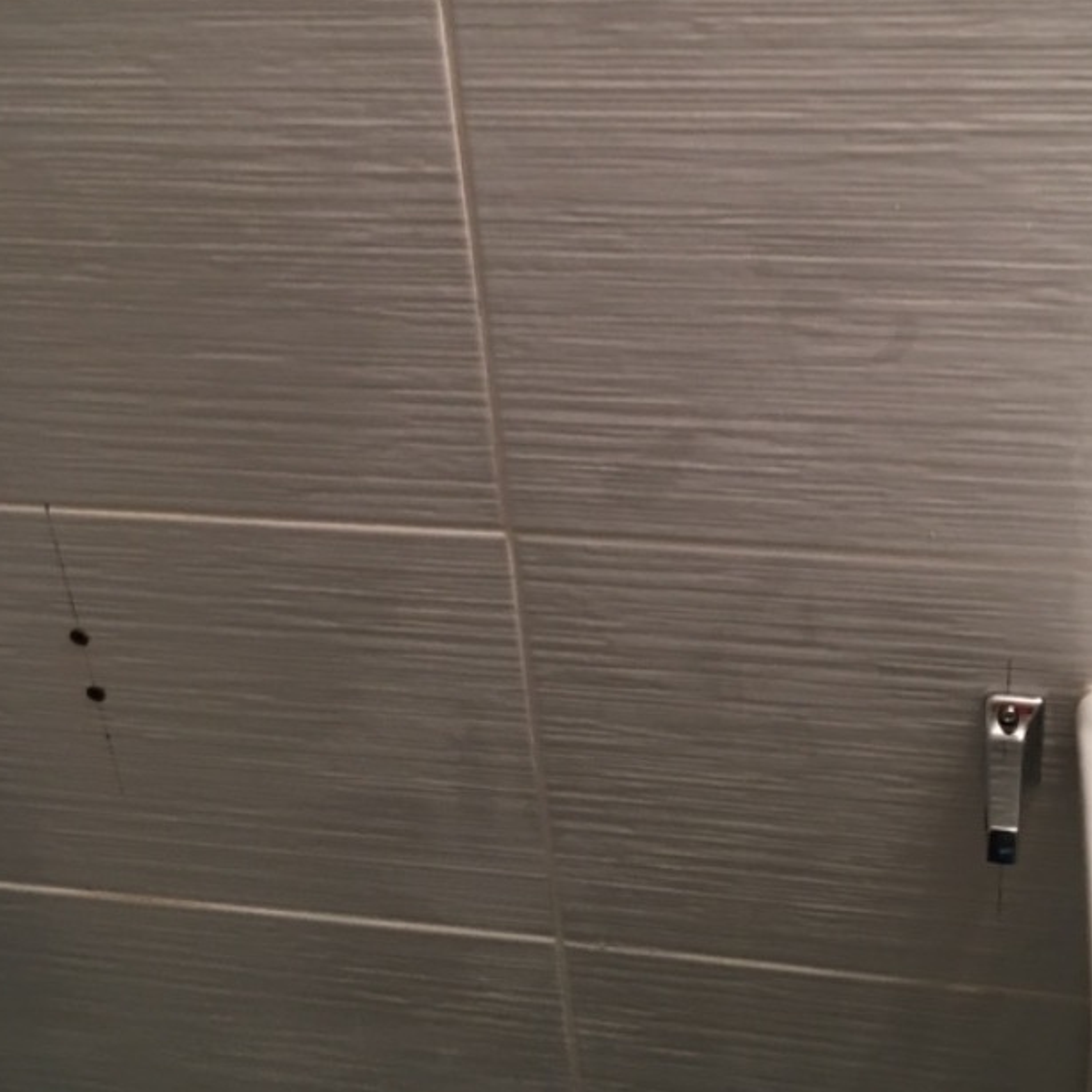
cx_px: 607
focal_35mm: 50
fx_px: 1785
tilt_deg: -31.2
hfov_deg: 34.0
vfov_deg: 33.8
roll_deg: +3.2
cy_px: 401
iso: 125
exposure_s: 1/33
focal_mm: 4.15
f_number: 2.2
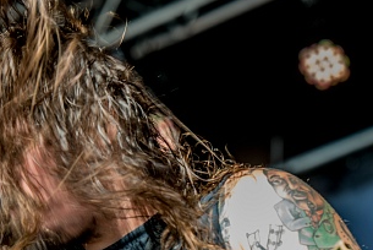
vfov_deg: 4.2
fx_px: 3422
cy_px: 224
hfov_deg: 6.2
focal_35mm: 330
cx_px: 188
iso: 50
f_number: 5
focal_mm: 140
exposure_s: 1/100
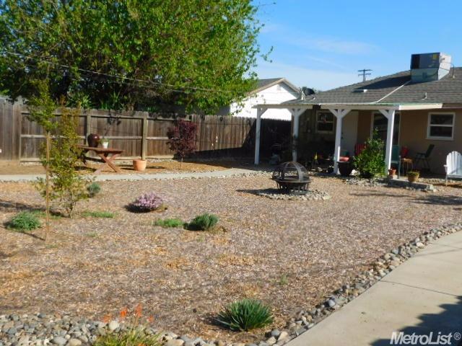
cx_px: 231
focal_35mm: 36
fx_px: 480
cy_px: 173
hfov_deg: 51.4
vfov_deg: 39.7
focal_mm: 6.3
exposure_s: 1/1250
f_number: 3.5
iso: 125
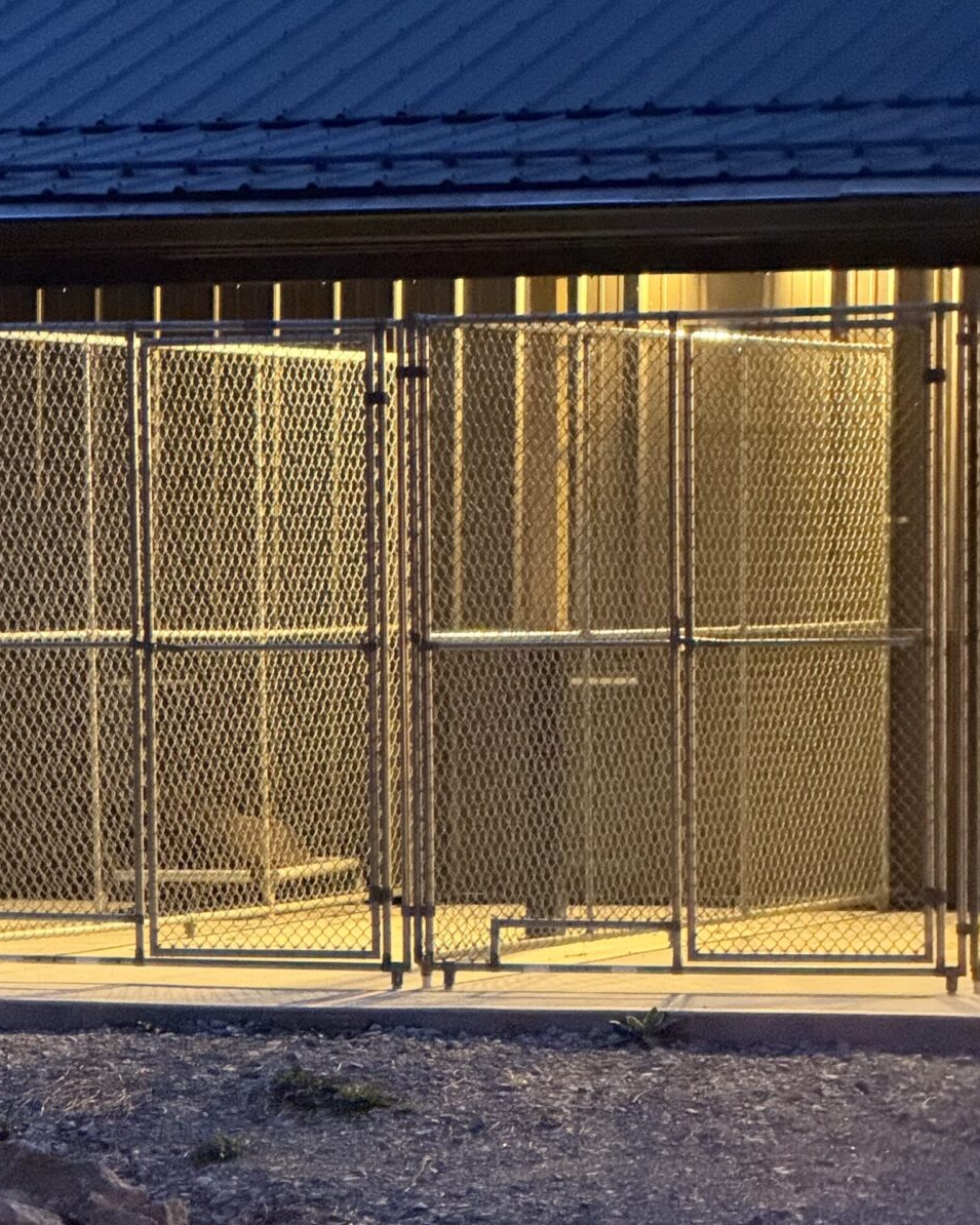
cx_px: 168
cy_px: 611
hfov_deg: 9.8
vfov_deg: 12.3
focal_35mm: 157
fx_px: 5693
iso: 2000
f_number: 2.8
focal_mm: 15.66
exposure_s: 1/24
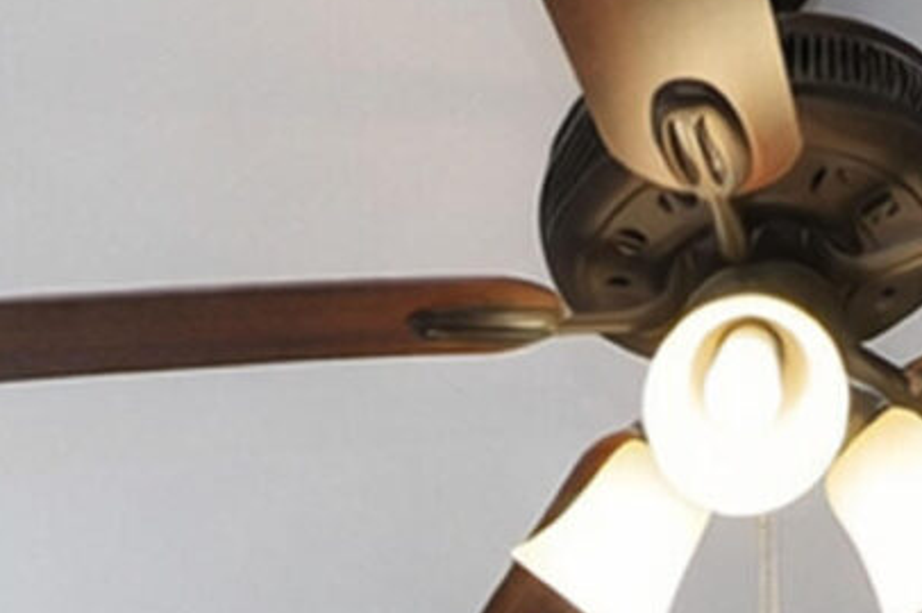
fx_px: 2585
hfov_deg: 20.2
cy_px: 1886
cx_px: 504
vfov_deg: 9.9
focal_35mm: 101
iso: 64
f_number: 4
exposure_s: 1/30
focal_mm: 16
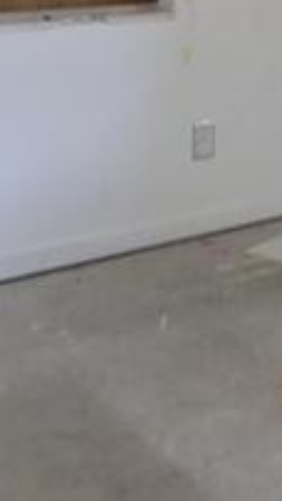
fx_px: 995
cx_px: 403
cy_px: -7
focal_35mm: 75
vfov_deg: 26.6
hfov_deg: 15.1
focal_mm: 4.15
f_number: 2.2
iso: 50
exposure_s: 1/30
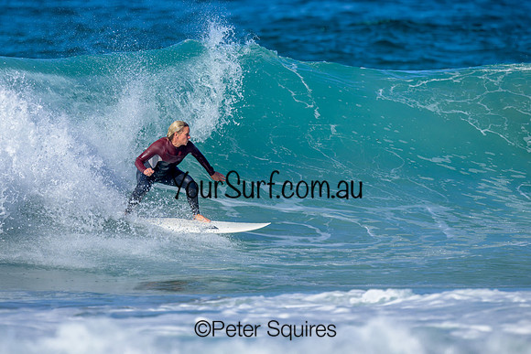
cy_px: 166
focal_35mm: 1100
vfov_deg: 1.3
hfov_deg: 1.9
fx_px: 16229
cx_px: 186
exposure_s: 1/2000
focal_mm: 800
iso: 250
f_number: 6.3
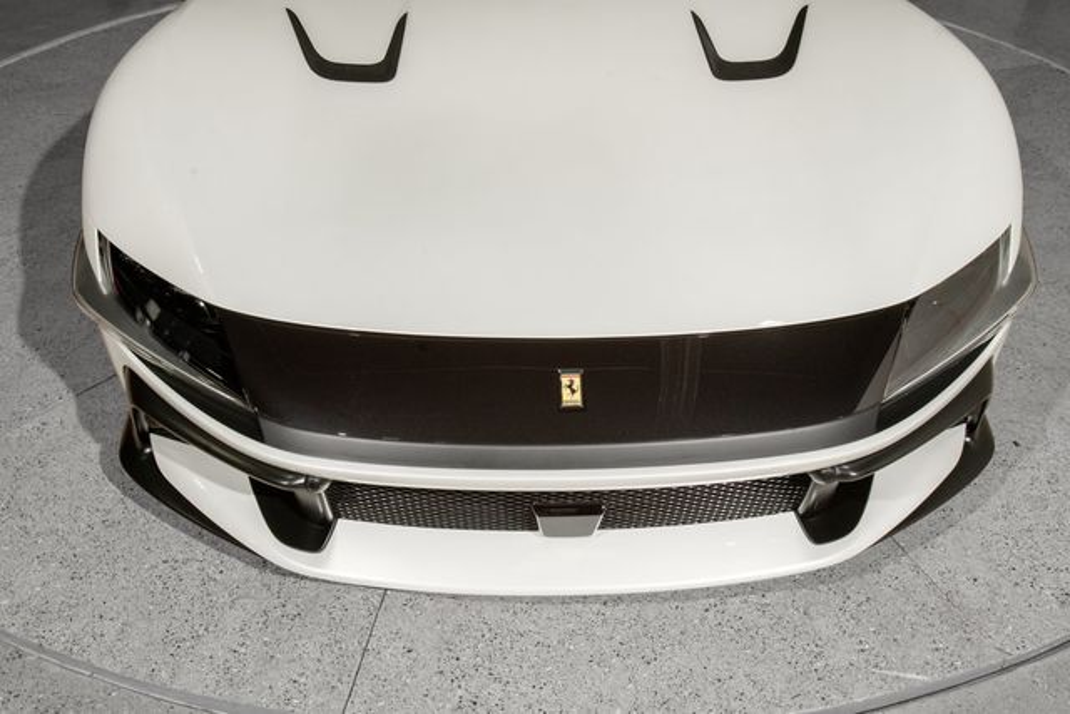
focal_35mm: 33
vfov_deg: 40.0
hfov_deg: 57.2
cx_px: 535
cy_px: 357
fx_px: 981
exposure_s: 1/160
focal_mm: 33
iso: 640
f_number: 11
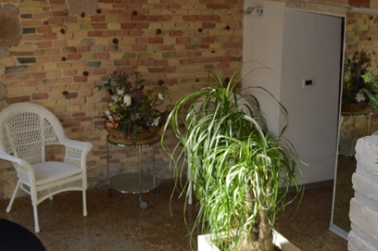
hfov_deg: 37.6
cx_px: 198
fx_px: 556
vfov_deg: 25.4
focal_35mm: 53
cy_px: 95
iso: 160
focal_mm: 18
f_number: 4
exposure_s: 1/125
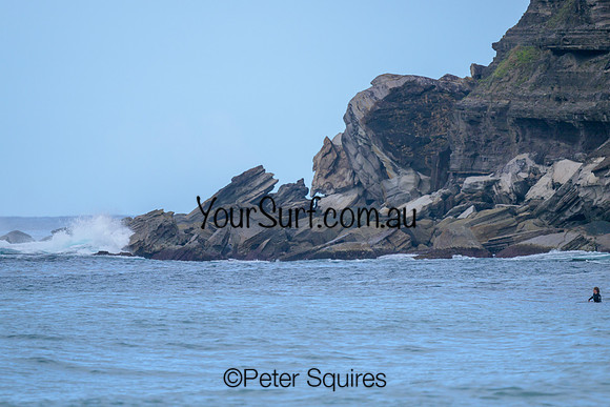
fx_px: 13558
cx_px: 305
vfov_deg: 1.7
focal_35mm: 800
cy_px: 204
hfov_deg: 2.6
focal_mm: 800
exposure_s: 1/2000
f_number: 6.3
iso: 500
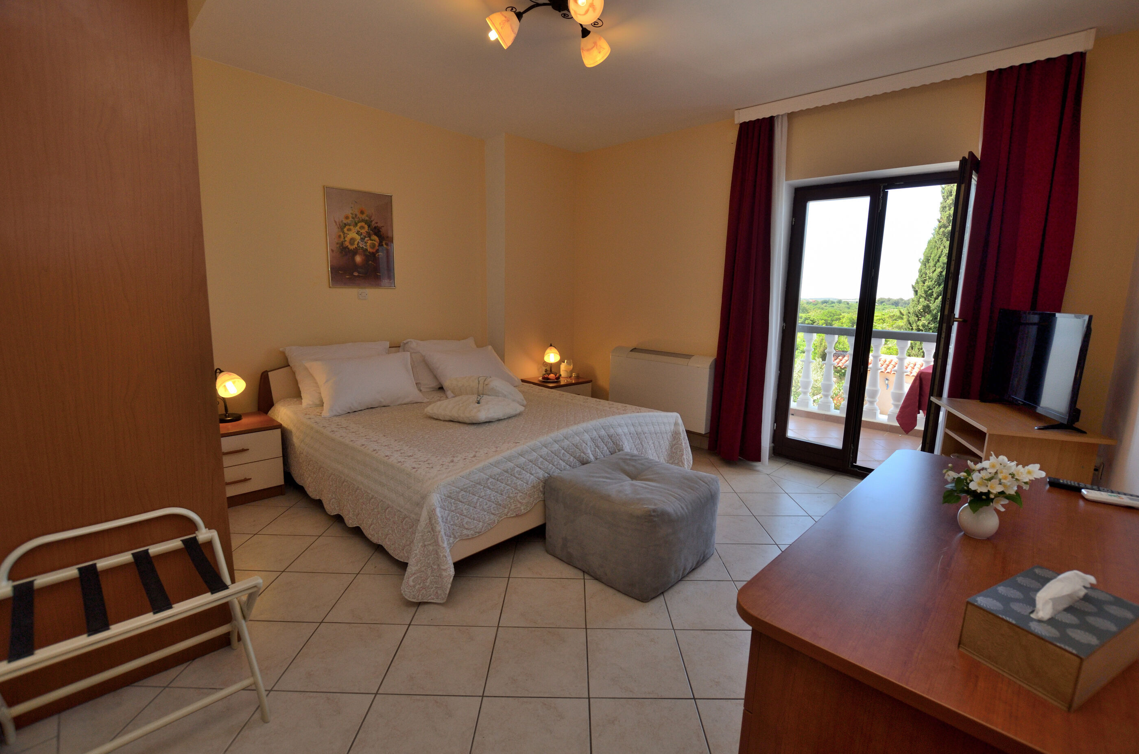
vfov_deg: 77.1
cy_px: 377
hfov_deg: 100.5
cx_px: 570
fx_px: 474
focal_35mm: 15
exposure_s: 1/125
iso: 200
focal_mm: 10
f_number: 5.6
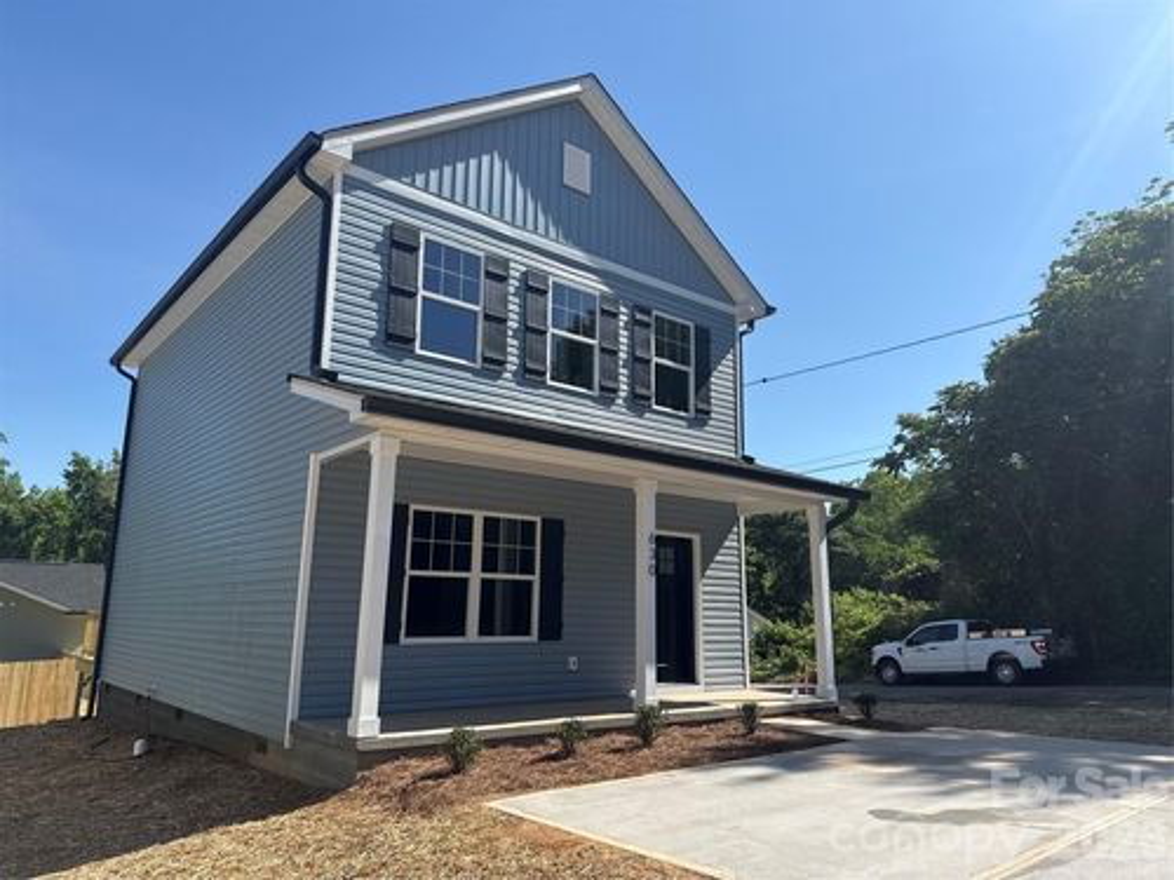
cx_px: 587
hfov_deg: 71.6
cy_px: 440
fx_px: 814
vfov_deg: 56.8
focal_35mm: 24
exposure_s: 1/4673
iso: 80
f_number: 1.78
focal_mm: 6.76
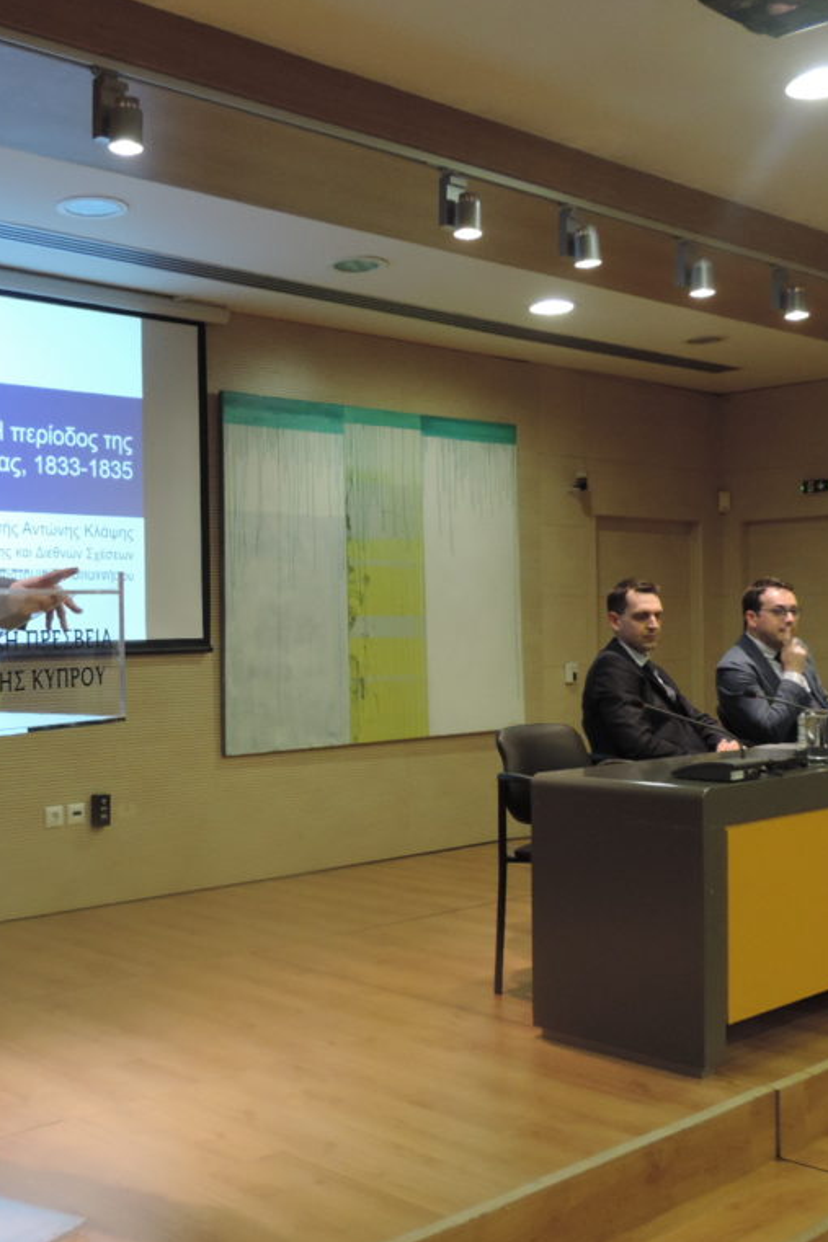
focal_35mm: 42
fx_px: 1450
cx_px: 273
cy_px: 622
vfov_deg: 46.4
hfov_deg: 31.6
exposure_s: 1/30
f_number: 3.1
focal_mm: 5.3
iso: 360
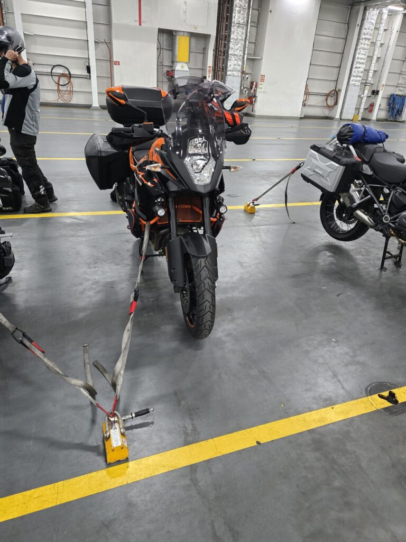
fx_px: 360
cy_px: 271
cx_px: 203
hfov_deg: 58.9
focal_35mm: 23
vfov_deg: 73.9
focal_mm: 6.3
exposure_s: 1/100
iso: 800
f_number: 1.7
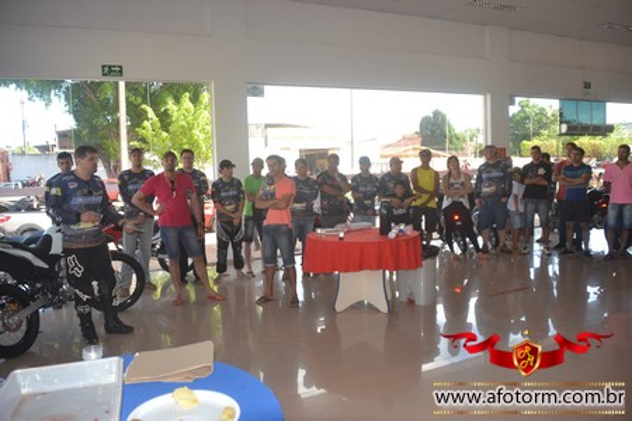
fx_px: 527
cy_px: 210
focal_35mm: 30
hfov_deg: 61.9
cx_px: 316
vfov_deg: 43.6
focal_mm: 20
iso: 100
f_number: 4
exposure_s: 1/125
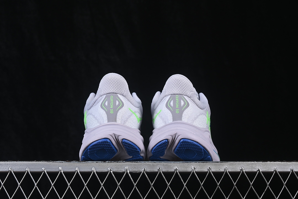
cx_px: 149
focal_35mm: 75
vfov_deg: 18.2
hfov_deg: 27.0
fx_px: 621
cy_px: 100
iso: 160
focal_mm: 50
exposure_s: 1/80
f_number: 8
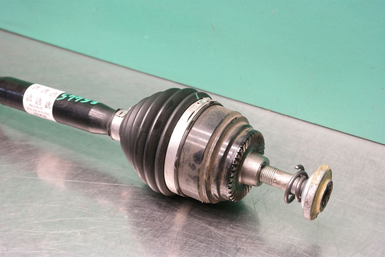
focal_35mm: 56
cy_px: 128
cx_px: 192
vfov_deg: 24.2
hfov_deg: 35.6
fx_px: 599
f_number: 7.1
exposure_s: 1/80
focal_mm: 37
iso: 1600
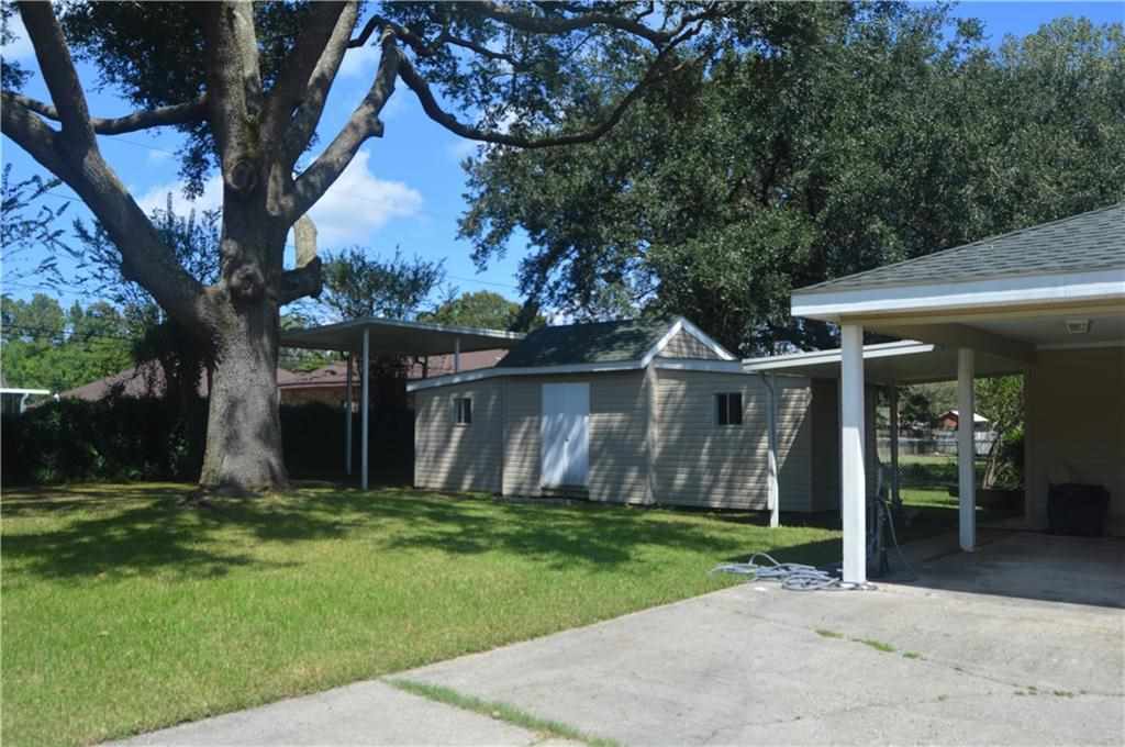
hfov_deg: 67.4
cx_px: 562
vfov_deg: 47.8
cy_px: 374
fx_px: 843
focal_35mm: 27
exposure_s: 1/250
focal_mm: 18
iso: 100
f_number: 7.1
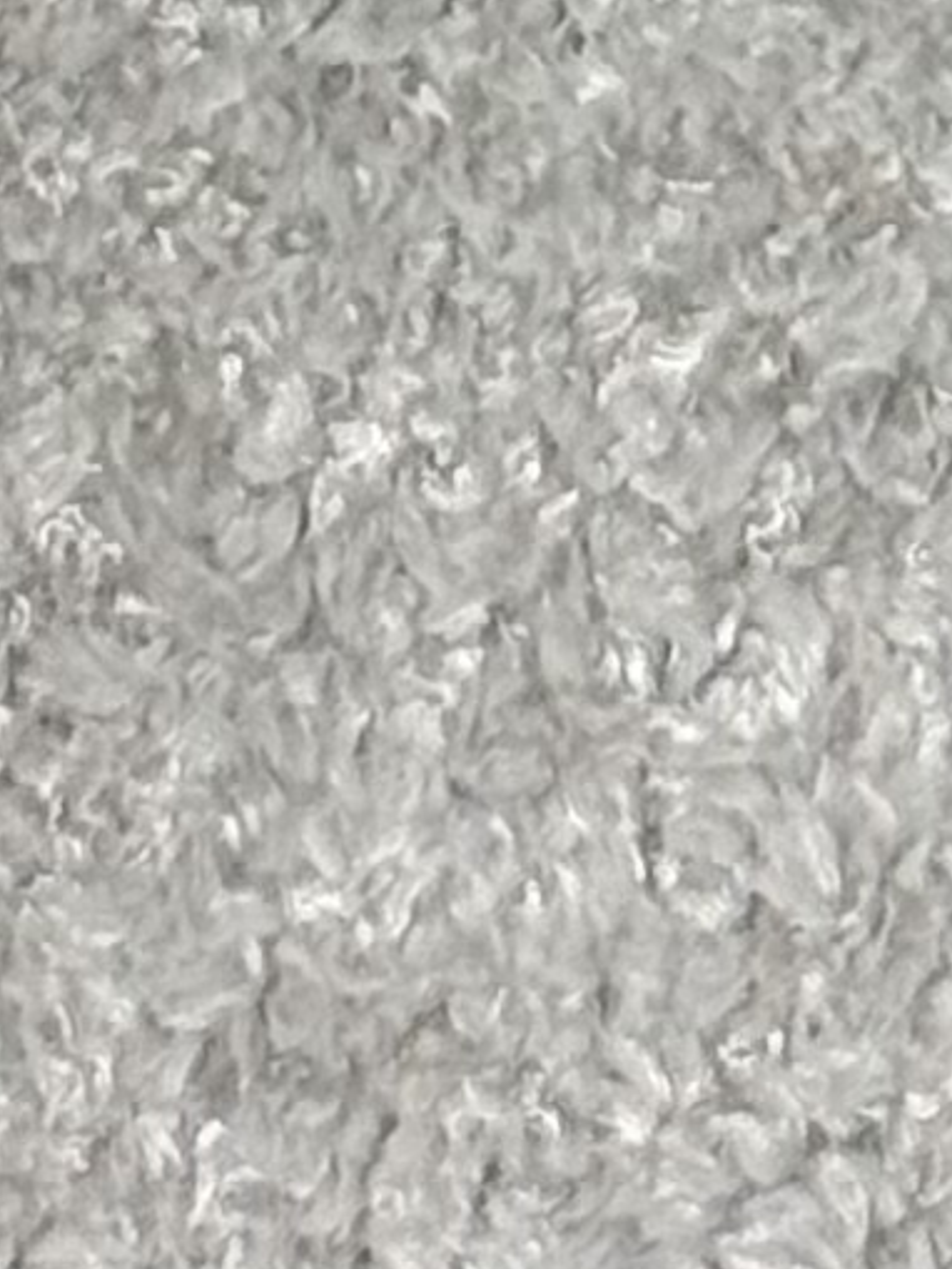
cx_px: 2
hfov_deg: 3.9
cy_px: -3286
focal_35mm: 380
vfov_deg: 4.8
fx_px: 13928
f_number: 1.78
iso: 125
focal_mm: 6.76
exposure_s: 1/100
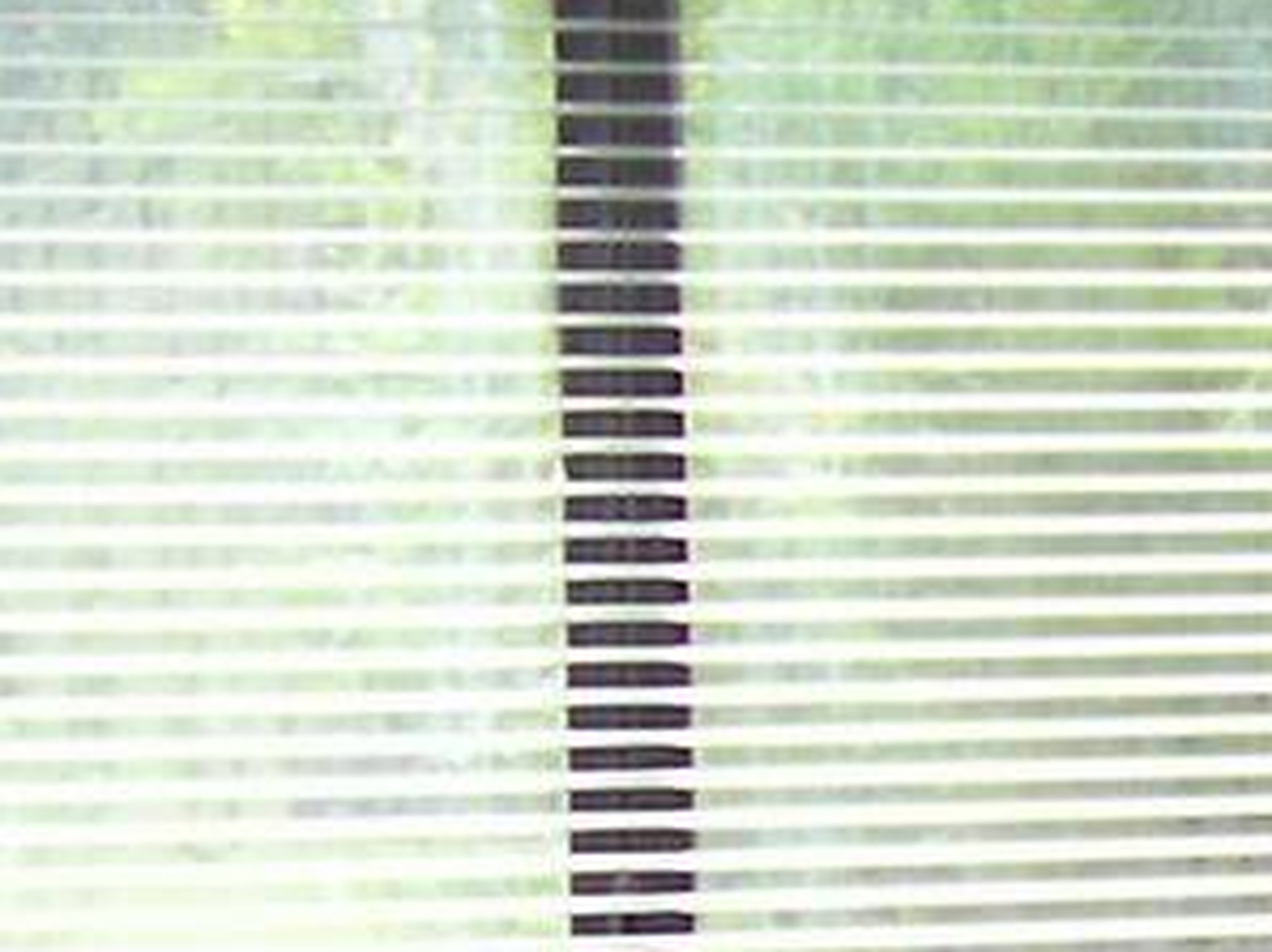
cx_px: 2382
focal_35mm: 190
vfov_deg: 7.7
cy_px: 1136
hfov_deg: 9.8
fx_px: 6976
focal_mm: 5.6
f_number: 2.7
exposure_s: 1/112
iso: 140
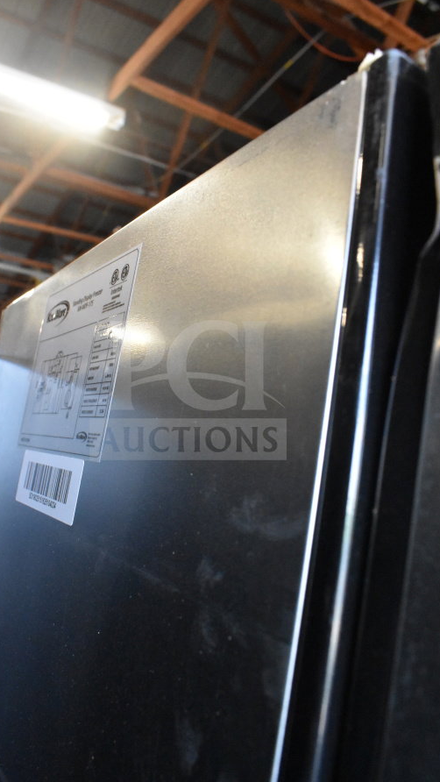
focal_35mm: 29
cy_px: 391
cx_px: 188
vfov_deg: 66.1
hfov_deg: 40.1
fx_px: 601
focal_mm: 18
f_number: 8
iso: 6400
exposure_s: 1/250
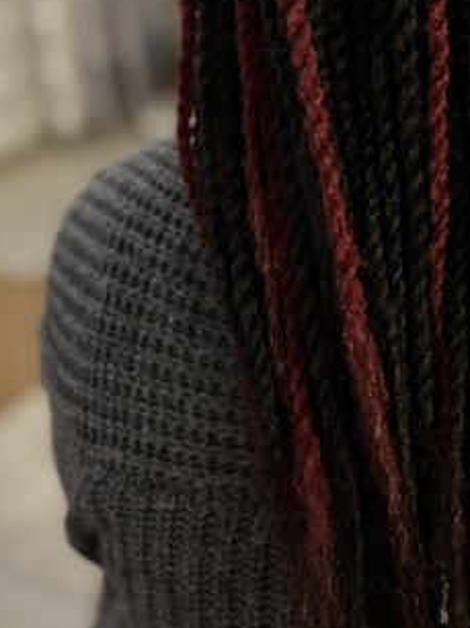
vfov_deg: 36.0
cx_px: 454
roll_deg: +0.9
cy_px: 109
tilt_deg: -20.4
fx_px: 925
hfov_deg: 27.1
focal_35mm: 51
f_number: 1.6
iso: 1000
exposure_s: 1/25
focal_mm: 5.1
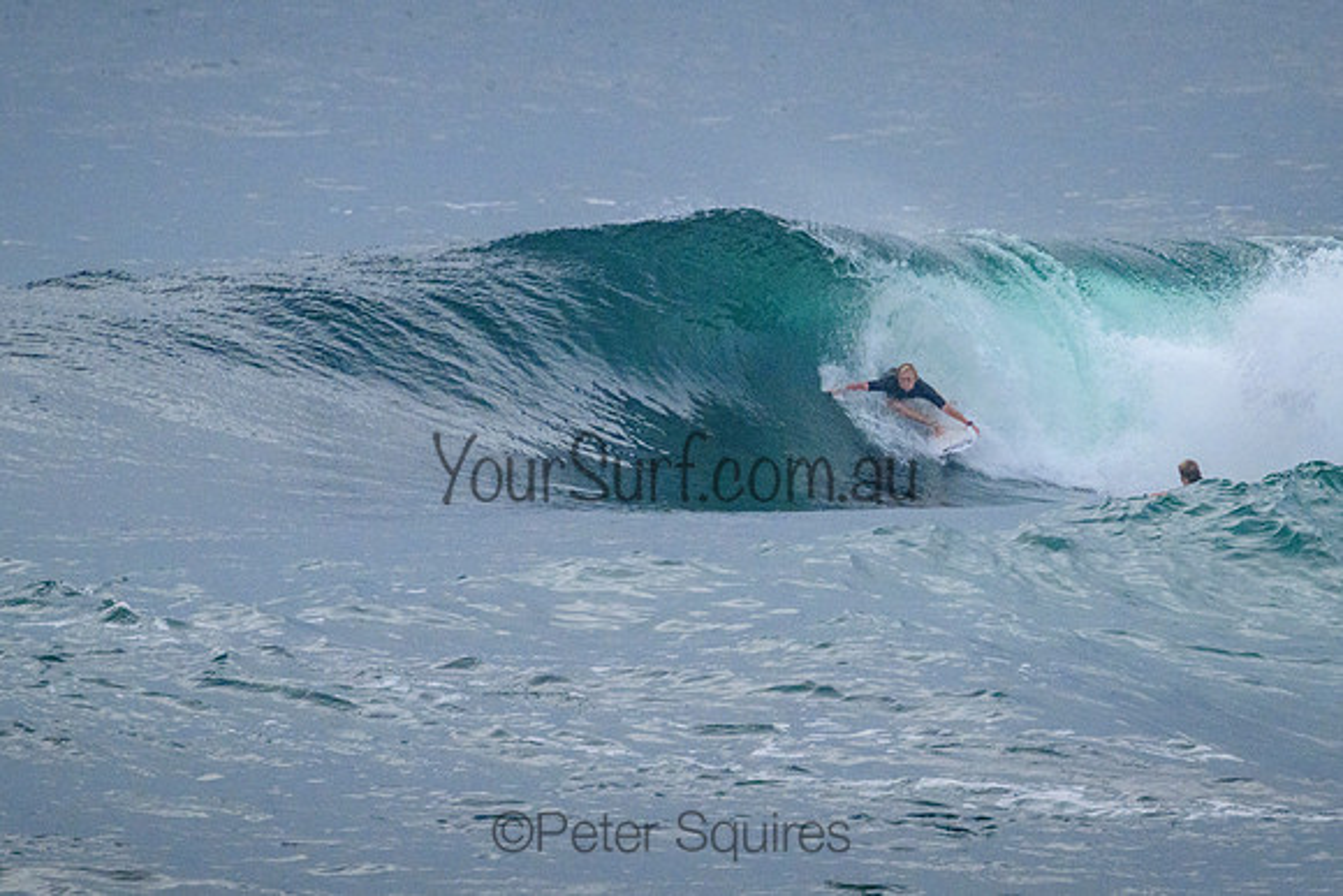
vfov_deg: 1.3
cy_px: 342
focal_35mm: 1100
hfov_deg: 1.9
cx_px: 797
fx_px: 41032
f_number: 11
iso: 3200
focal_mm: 800
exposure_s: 1/2000
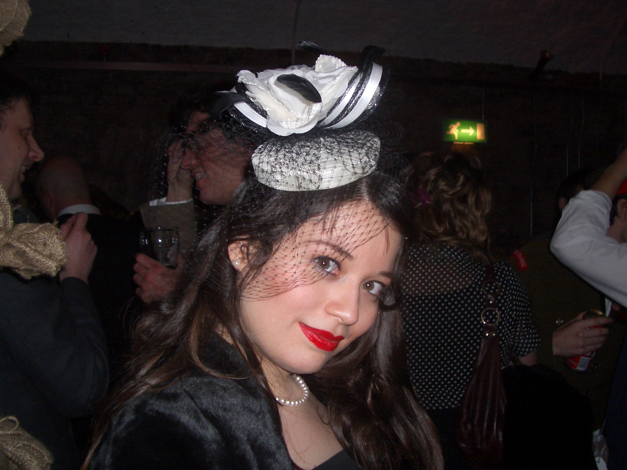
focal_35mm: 38
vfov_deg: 37.7
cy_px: 254
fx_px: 688
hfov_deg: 49.0
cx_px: 334
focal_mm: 5.8
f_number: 2.6
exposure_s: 1/40
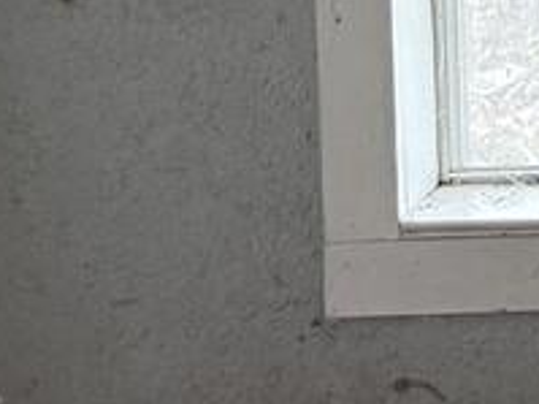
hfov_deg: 9.3
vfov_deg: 7.8
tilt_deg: +0.3
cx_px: 1568
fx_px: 2708
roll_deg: +1.3
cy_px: -643
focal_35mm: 174
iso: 200
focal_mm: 6.76
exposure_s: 1/75
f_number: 1.78
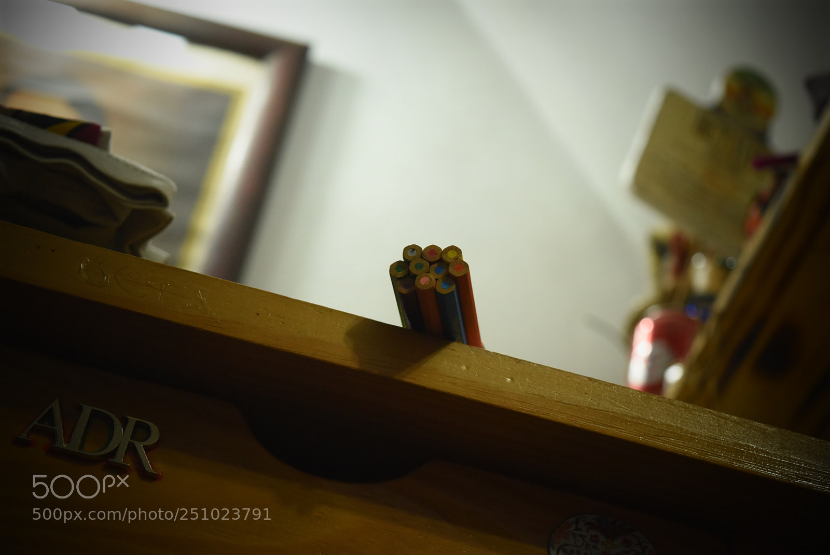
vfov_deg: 16.6
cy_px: 278
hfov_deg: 24.6
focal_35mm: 82
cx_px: 415
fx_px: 1904
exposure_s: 1/60
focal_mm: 55
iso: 1400
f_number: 5.6
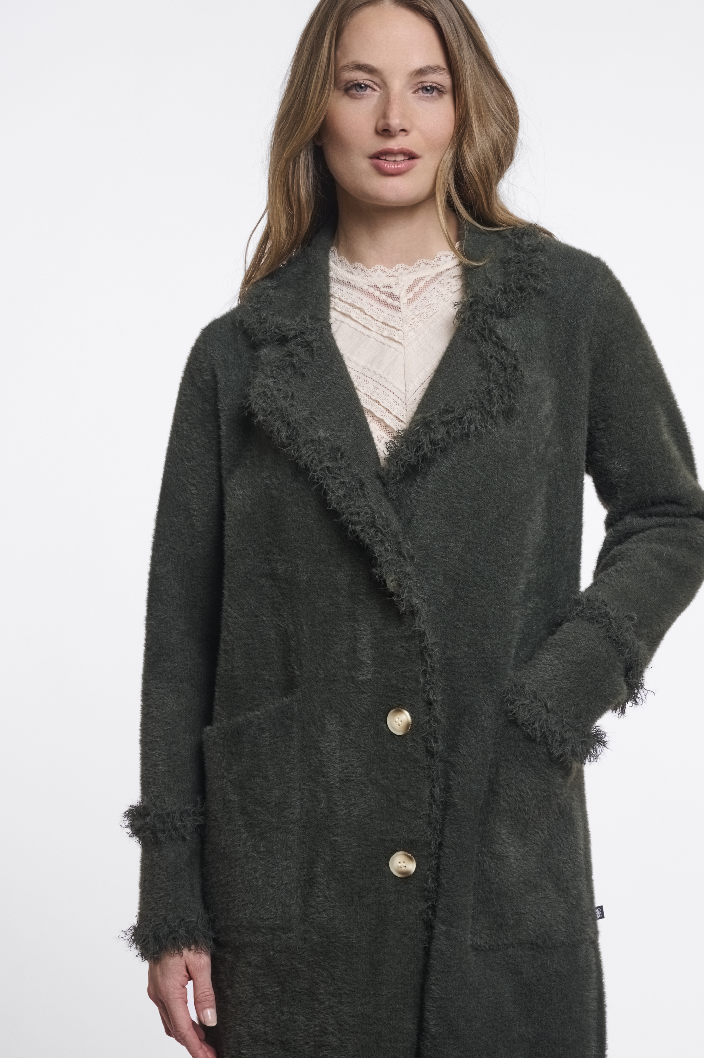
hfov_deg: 17.7
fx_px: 2262
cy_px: 514
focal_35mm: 77
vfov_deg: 26.3
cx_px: 407
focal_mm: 66
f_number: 8
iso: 125
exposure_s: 1/160
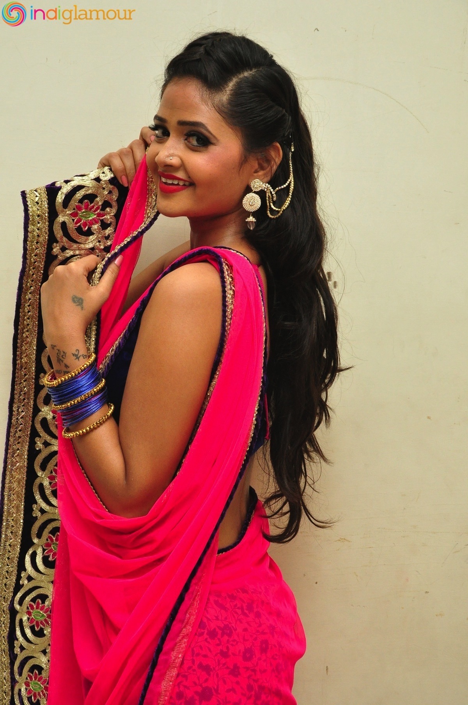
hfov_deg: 15.7
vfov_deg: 23.4
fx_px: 1701
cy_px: 352
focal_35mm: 87
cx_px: 234
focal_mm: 58
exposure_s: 1/125
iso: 1600
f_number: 7.1
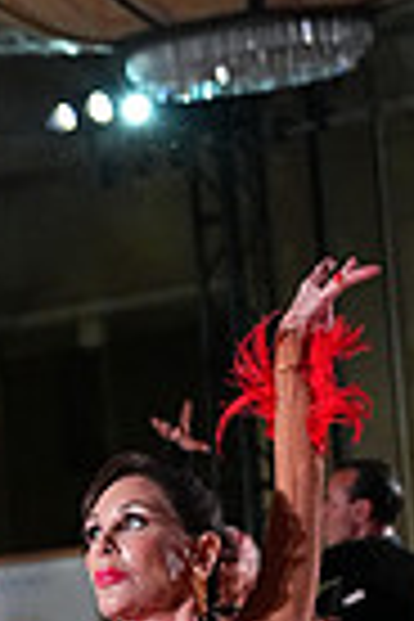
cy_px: 860
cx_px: -313
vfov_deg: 5.2
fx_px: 6761
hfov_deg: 3.5
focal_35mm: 392
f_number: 5
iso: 6400
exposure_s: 1/400
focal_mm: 93
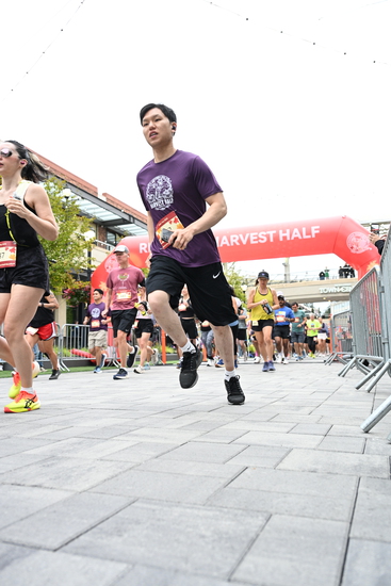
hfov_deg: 45.7
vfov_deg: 64.5
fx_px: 464
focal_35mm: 28
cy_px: 293
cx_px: 196
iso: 2000
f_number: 4
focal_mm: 28.5
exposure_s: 1/640
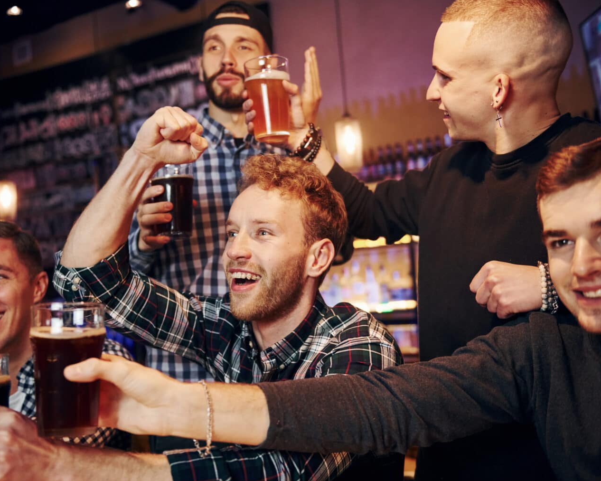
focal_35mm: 41
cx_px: 238
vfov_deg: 36.5
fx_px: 729
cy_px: 242
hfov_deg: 44.5
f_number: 2.8
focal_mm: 36
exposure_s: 1/160
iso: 1250
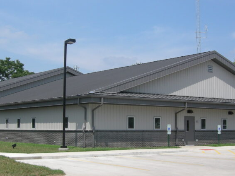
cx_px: 113
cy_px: 106
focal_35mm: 65
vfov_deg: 22.5
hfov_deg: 29.8
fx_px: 441
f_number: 6.1
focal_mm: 7.5
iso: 64
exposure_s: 1/270
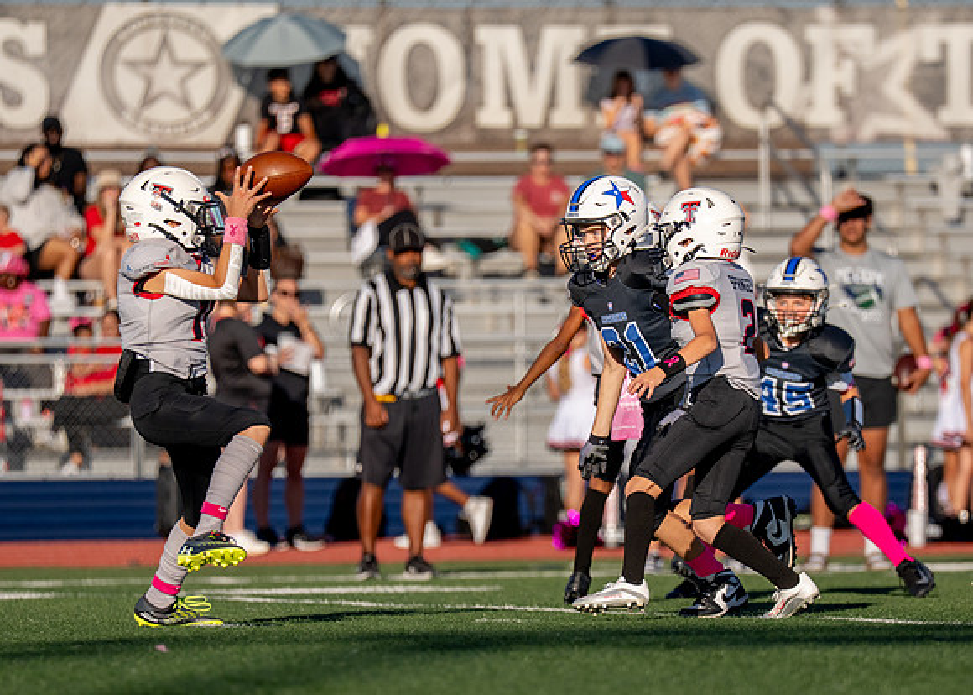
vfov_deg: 3.8
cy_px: 468
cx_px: 682
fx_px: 10435
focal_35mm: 378
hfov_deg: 5.3
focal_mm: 200
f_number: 2.8
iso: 160
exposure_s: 1/5000
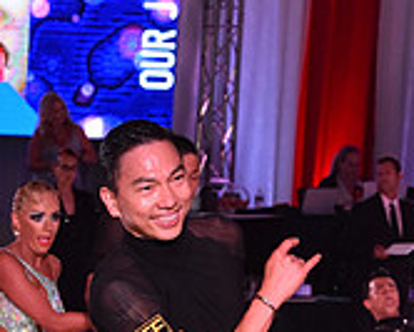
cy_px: 494
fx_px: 2207
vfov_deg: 8.4
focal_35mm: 180
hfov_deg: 10.6
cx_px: -41
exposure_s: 1/320
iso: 2500
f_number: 7.1
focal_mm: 55
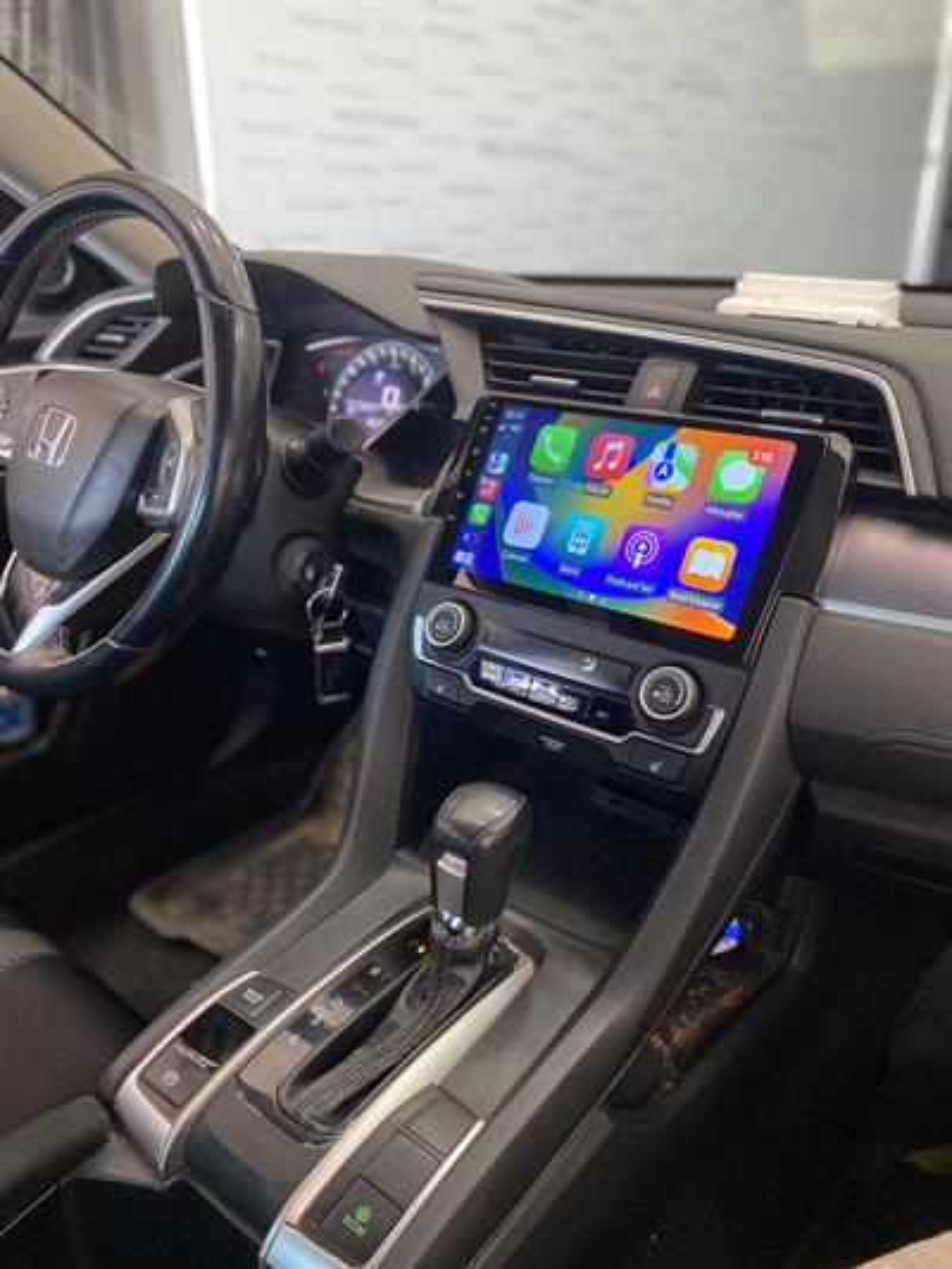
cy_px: 634
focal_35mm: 26
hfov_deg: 53.1
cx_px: 476
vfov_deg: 67.3
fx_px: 953
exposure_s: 1/60
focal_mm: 4.25
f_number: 1.8
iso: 250
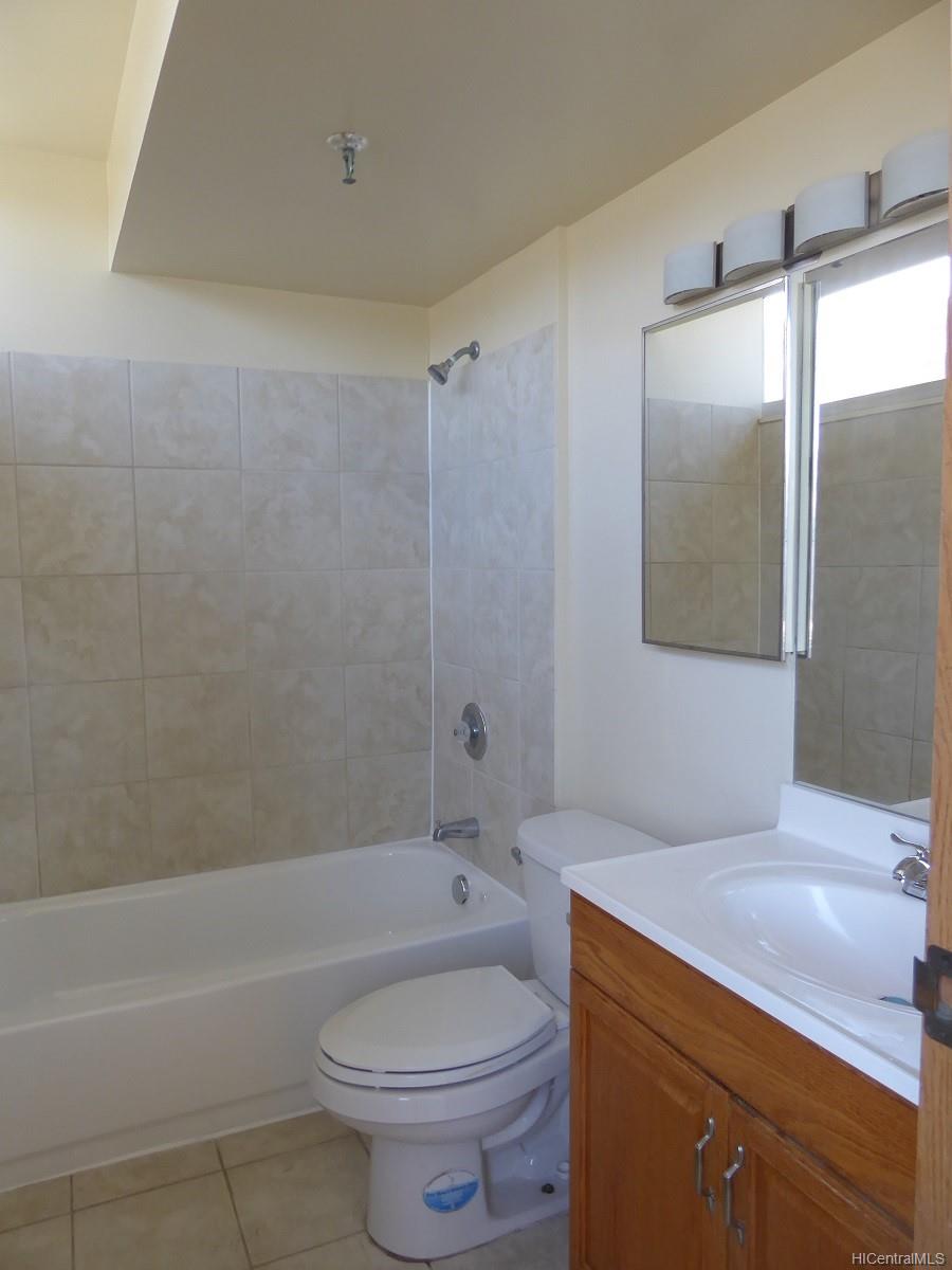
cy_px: 635
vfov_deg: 69.4
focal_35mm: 25
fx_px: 917
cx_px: 476
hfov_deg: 54.9
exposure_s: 1/60
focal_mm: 4.3
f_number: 3.3
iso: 160
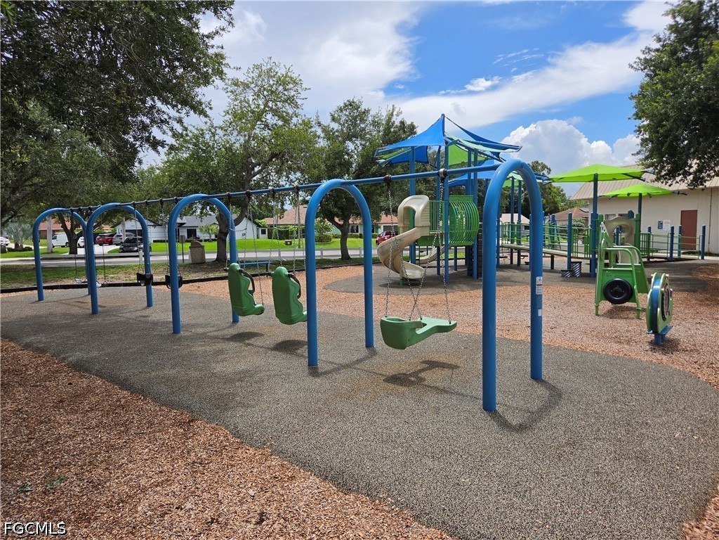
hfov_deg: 73.9
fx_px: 478
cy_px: 270
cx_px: 360
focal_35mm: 23
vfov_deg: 58.9
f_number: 1.8
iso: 80
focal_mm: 5.4
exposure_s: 1/6261
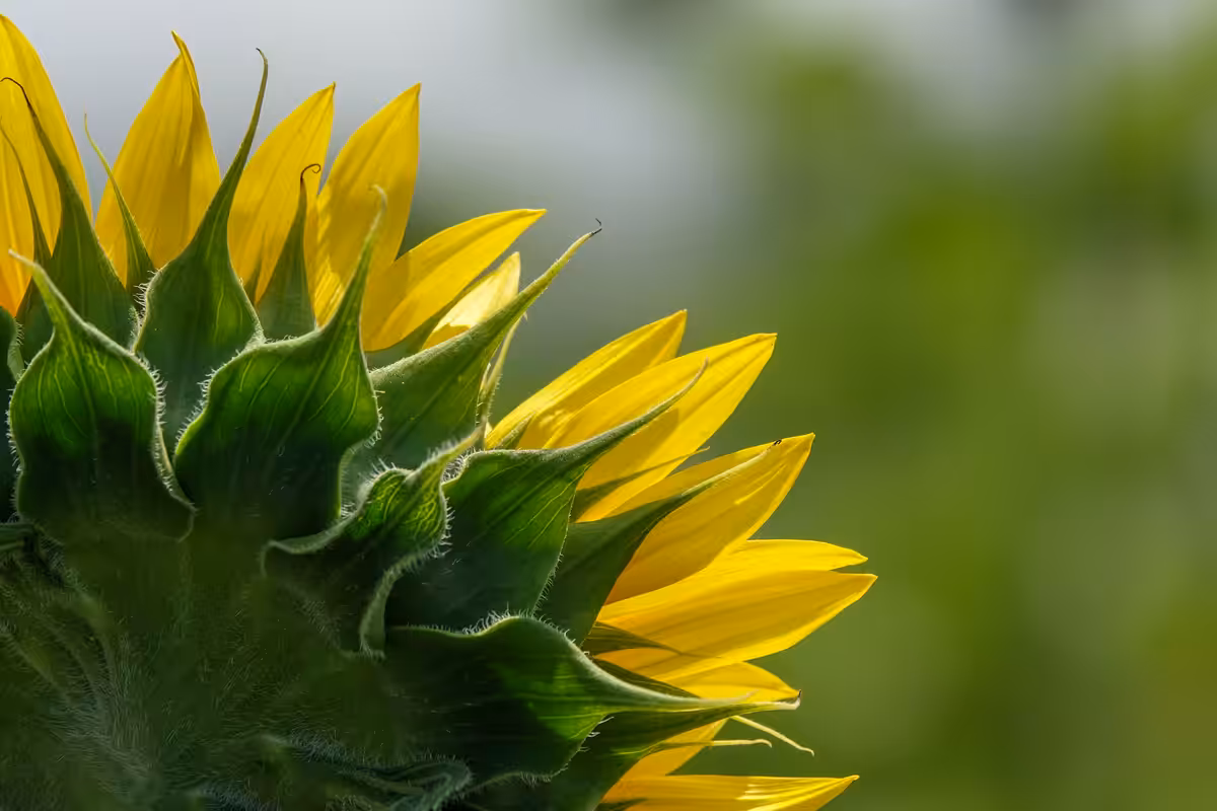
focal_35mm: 485
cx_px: 608
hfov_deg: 4.3
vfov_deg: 2.8
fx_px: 16394
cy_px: 406
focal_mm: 177.86
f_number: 5
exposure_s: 1/640
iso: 100
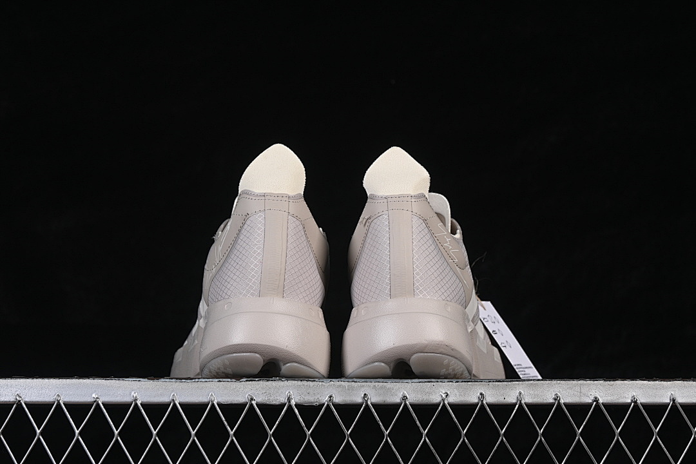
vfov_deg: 18.2
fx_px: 1450
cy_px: 232
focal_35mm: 75
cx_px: 348
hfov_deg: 27.0
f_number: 8
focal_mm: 50
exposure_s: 1/80
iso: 160
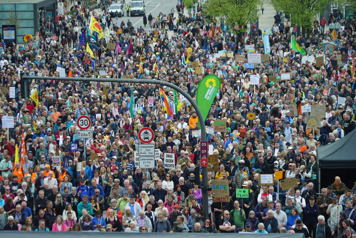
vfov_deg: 8.8
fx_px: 1553
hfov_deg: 13.1
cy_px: 119
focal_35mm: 157
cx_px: 178
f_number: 6.3
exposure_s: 1/160
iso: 125
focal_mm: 157
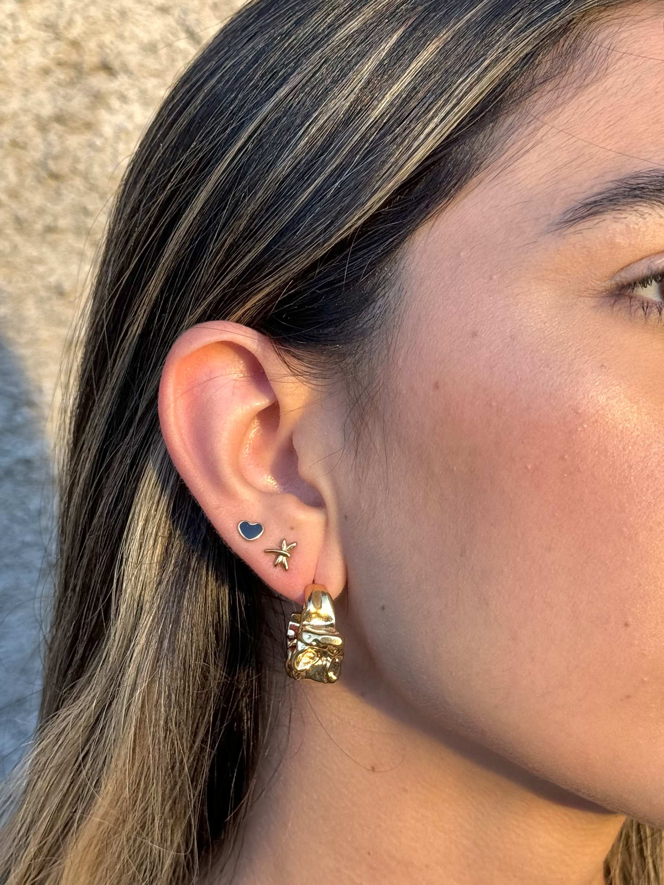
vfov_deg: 39.7
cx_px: 332
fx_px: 1228
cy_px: 442
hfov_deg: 30.3
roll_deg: +1.2
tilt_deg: -3.0
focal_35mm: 48
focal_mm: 6.86
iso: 80
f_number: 1.78
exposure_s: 1/169
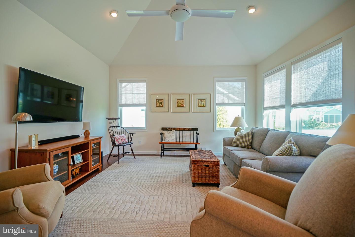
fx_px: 148
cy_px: 118
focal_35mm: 15
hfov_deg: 100.4
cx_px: 178
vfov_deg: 77.3
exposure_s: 1/40
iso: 125
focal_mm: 10
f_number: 3.2
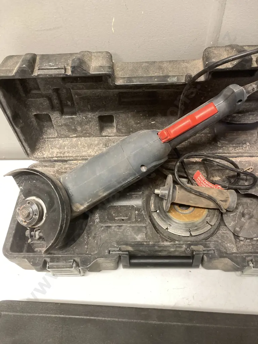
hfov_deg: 49.7
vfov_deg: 63.4
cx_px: 129
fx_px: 278
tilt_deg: -50.8
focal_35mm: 28
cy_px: 172
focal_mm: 3.99
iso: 160
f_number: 1.8
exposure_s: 1/50
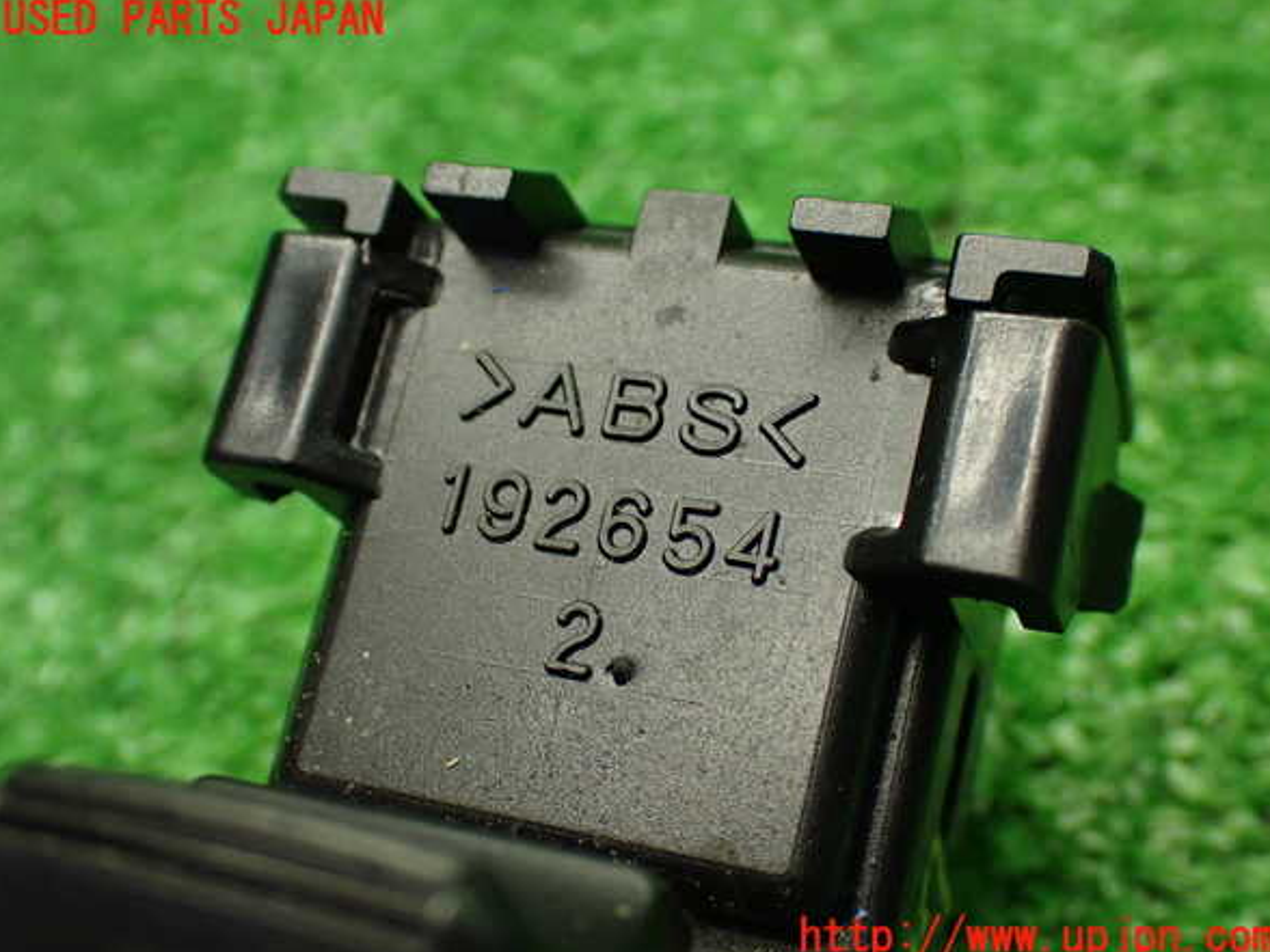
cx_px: 639
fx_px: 1871
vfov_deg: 28.6
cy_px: 479
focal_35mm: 51
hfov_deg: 37.5
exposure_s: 1/60
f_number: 3.2
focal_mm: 9.01
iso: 800
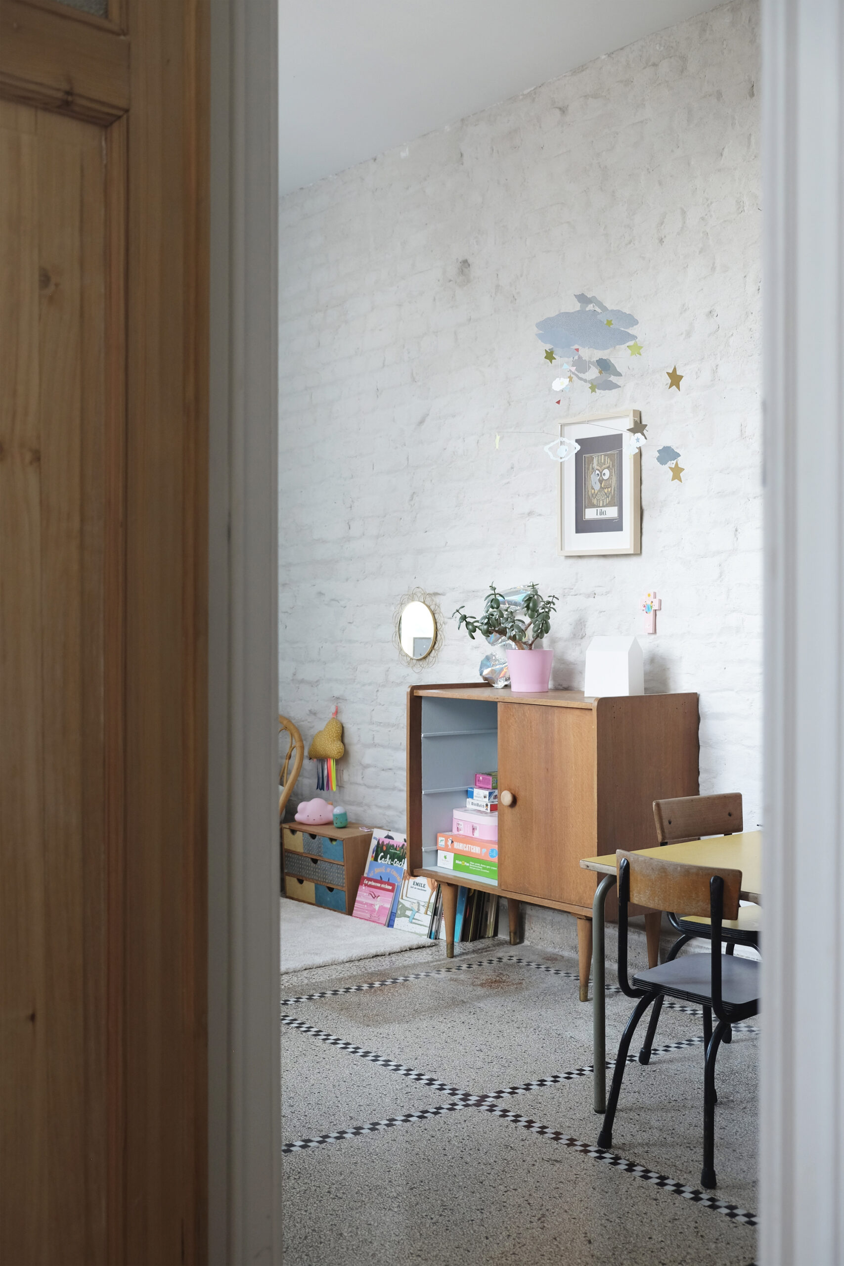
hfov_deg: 35.1
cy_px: 633
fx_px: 1336
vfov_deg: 50.7
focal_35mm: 38
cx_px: 422
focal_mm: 25.4
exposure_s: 1/85
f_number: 3.2
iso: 250
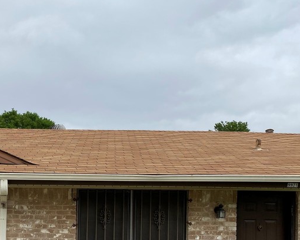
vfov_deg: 28.6
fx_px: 453
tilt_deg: +1.9
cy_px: 212
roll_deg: +0.0
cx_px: 17
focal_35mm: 51
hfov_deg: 34.2
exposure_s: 1/3731
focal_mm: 4.25
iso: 32
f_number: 1.8
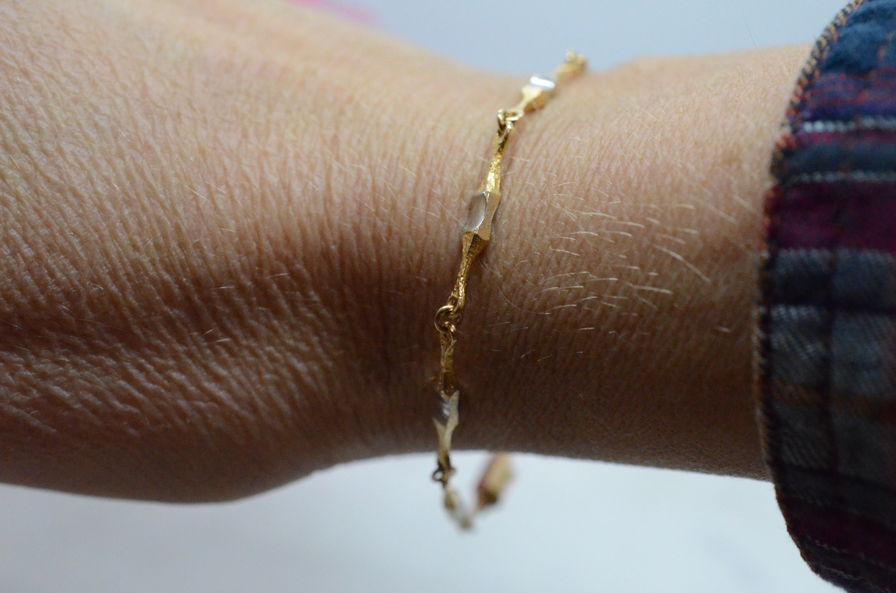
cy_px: 296
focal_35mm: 60
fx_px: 1490
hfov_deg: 33.5
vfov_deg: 22.5
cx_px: 448
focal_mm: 40
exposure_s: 1/3200
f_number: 5.6
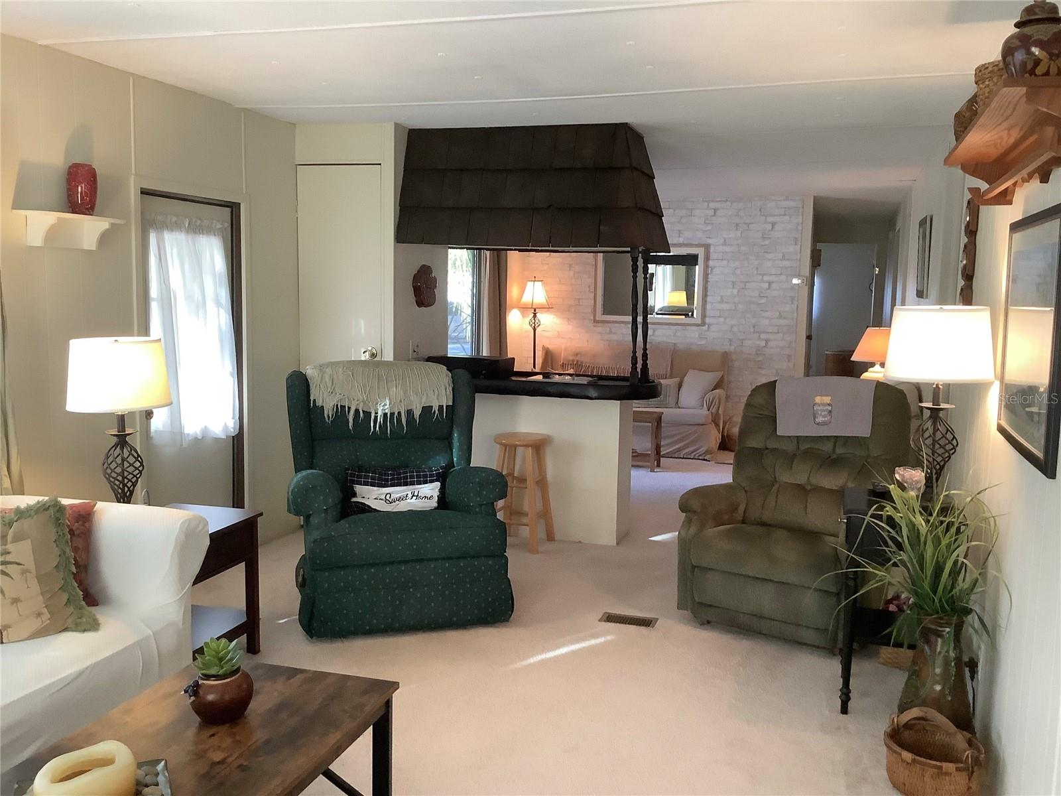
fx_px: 950
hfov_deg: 58.4
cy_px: 398
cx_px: 530
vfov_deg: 45.4
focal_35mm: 31
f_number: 2.4
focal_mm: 3.3
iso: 250
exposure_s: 1/60
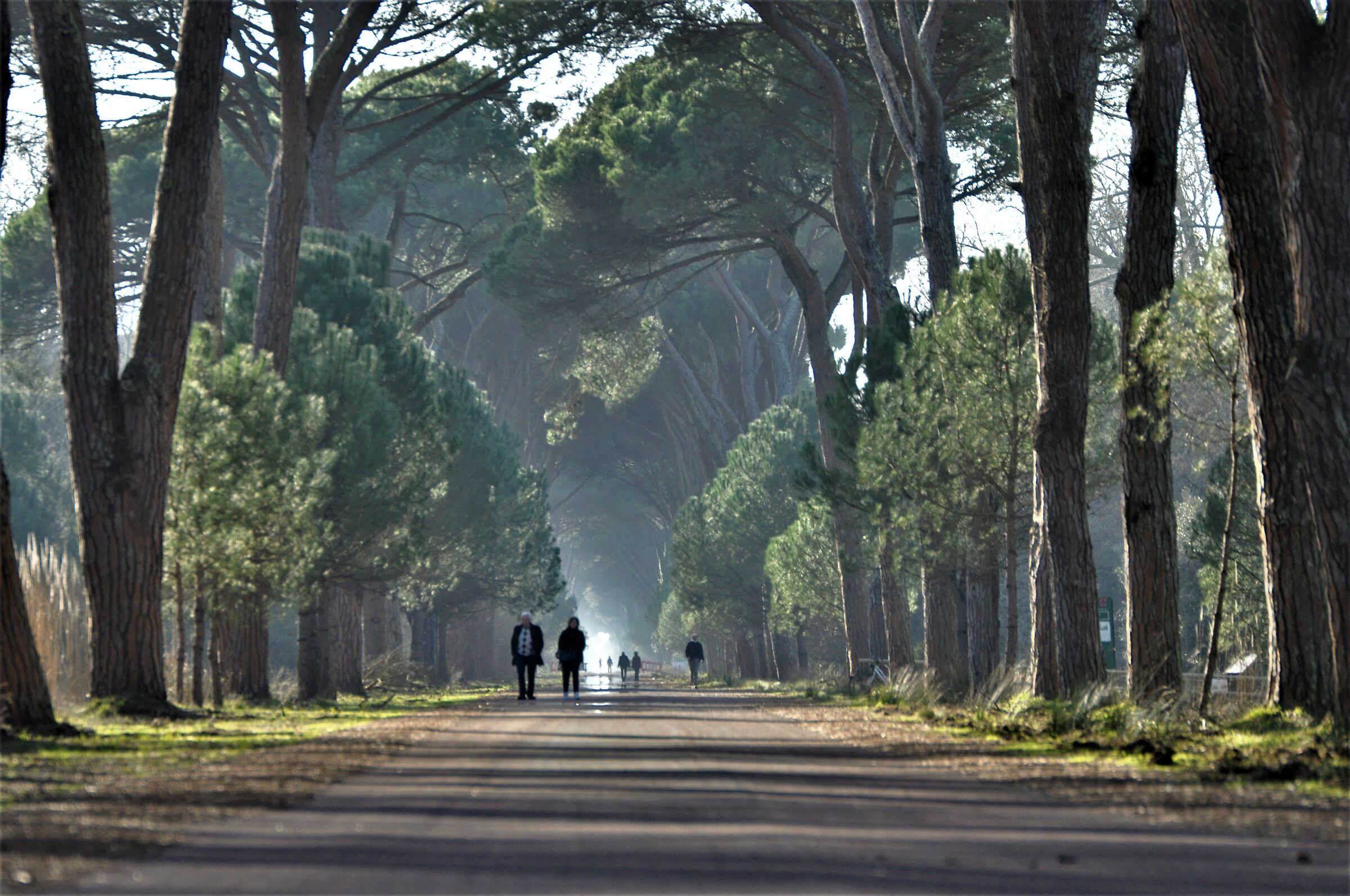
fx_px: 8708
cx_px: 675
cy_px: 448
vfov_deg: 5.9
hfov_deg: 8.9
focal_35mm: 232
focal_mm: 155
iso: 800
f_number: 4.8
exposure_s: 1/1000
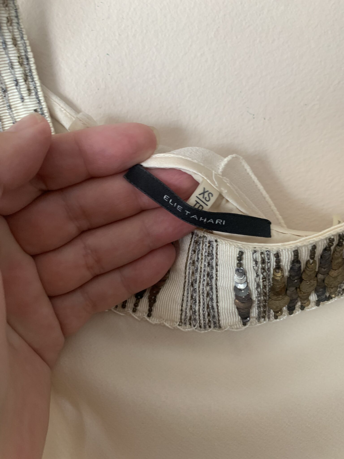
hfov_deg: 53.1
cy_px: 230
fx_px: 345
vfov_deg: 67.3
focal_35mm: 26
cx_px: 172
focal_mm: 4.25
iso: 160
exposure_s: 1/60
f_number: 1.8
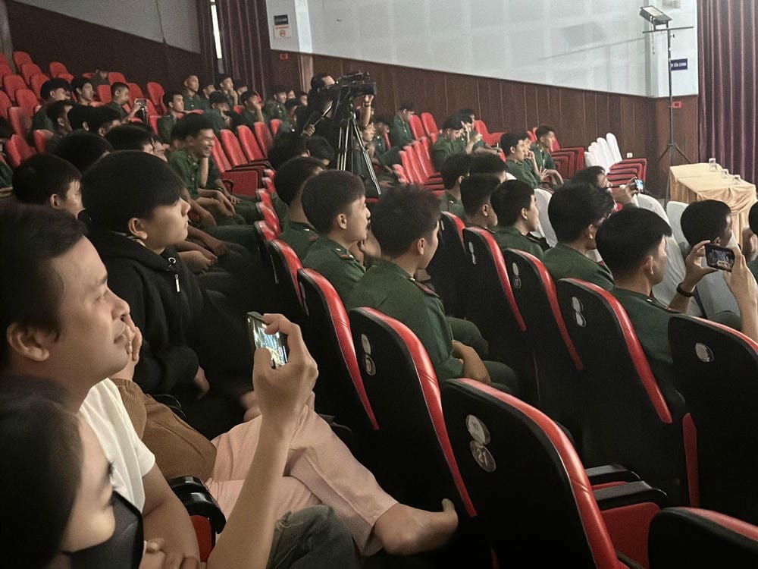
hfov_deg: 39.7
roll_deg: +5.2
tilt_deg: -9.7
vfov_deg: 30.3
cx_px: 379
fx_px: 1051
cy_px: 284
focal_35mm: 48
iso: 5000
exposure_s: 1/15
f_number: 1.78
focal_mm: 6.86
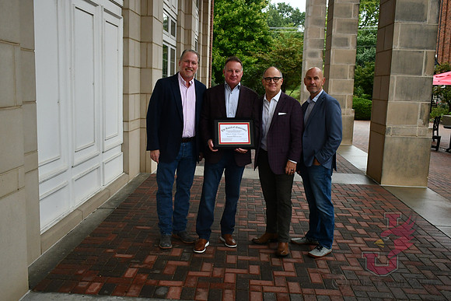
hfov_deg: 53.1
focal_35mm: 36
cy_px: 150
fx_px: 451
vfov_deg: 36.9
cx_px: 226
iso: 800
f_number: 3.5
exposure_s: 1/250
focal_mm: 18
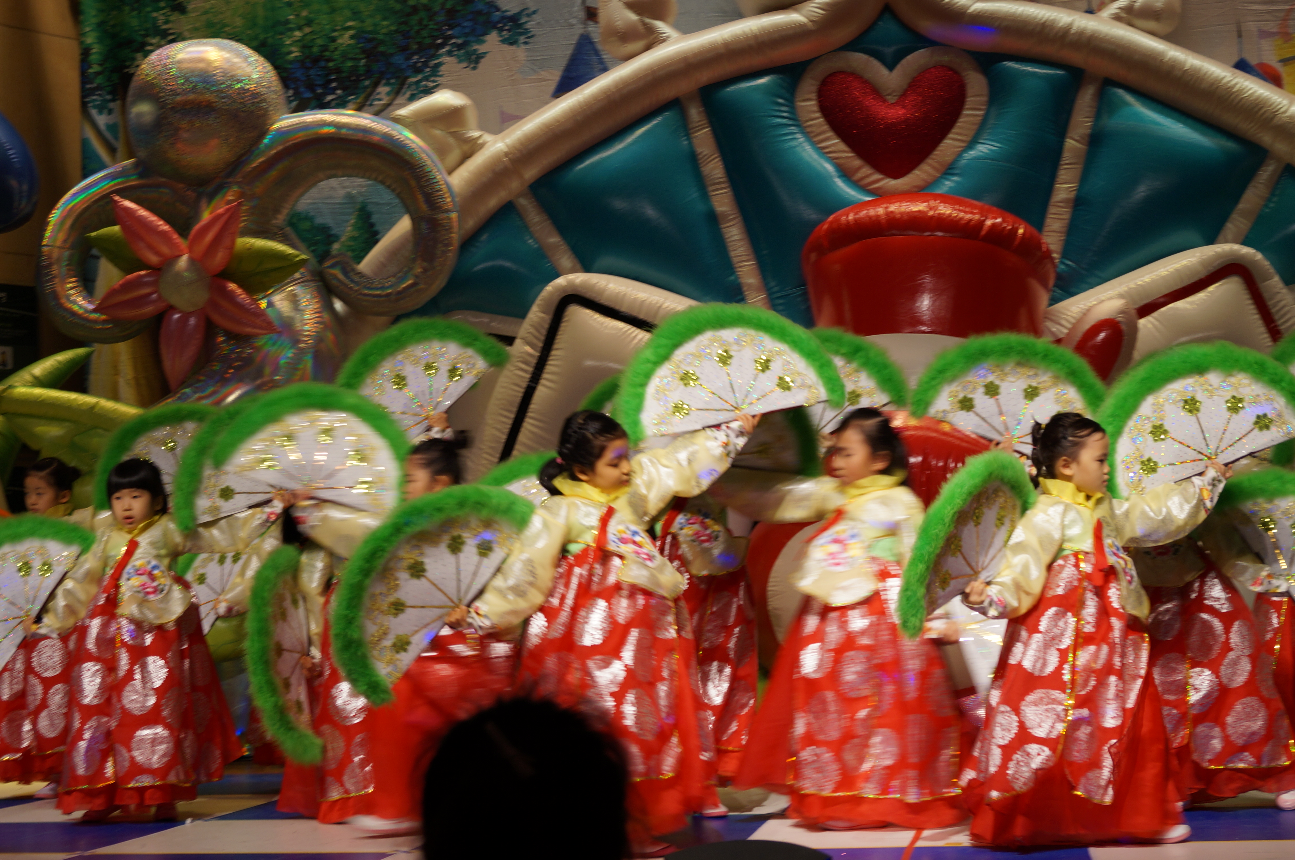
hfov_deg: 35.3
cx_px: 690
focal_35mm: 57
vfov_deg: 23.9
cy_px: 404
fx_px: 2032
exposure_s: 1/60
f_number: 5
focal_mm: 35
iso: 125
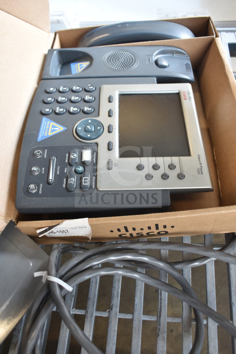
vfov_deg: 61.9
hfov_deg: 43.6
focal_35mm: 30
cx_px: 118
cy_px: 177
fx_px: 295
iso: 450
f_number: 3.8
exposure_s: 1/30
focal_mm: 20
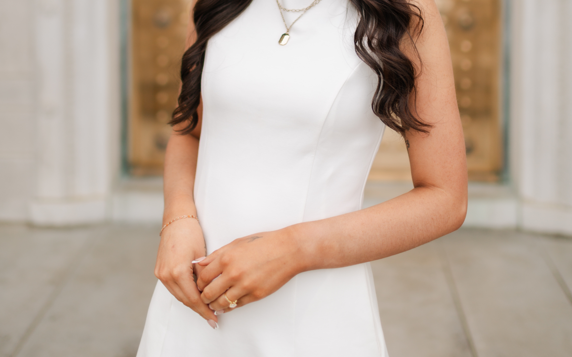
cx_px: 284
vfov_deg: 22.2
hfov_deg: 37.5
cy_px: -70
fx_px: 842
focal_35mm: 54
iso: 250
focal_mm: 35
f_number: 1.6
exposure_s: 1/800
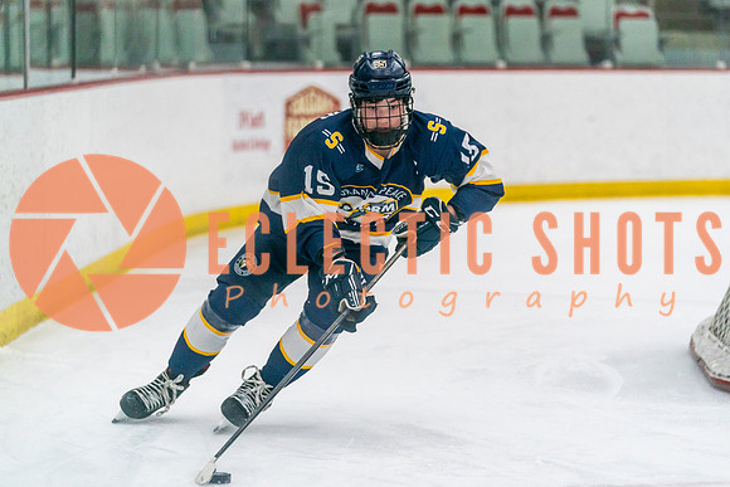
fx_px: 3003
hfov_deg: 13.9
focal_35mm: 148
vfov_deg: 9.3
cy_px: 235
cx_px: 393
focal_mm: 128
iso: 4000
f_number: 2.8
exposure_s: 1/1600
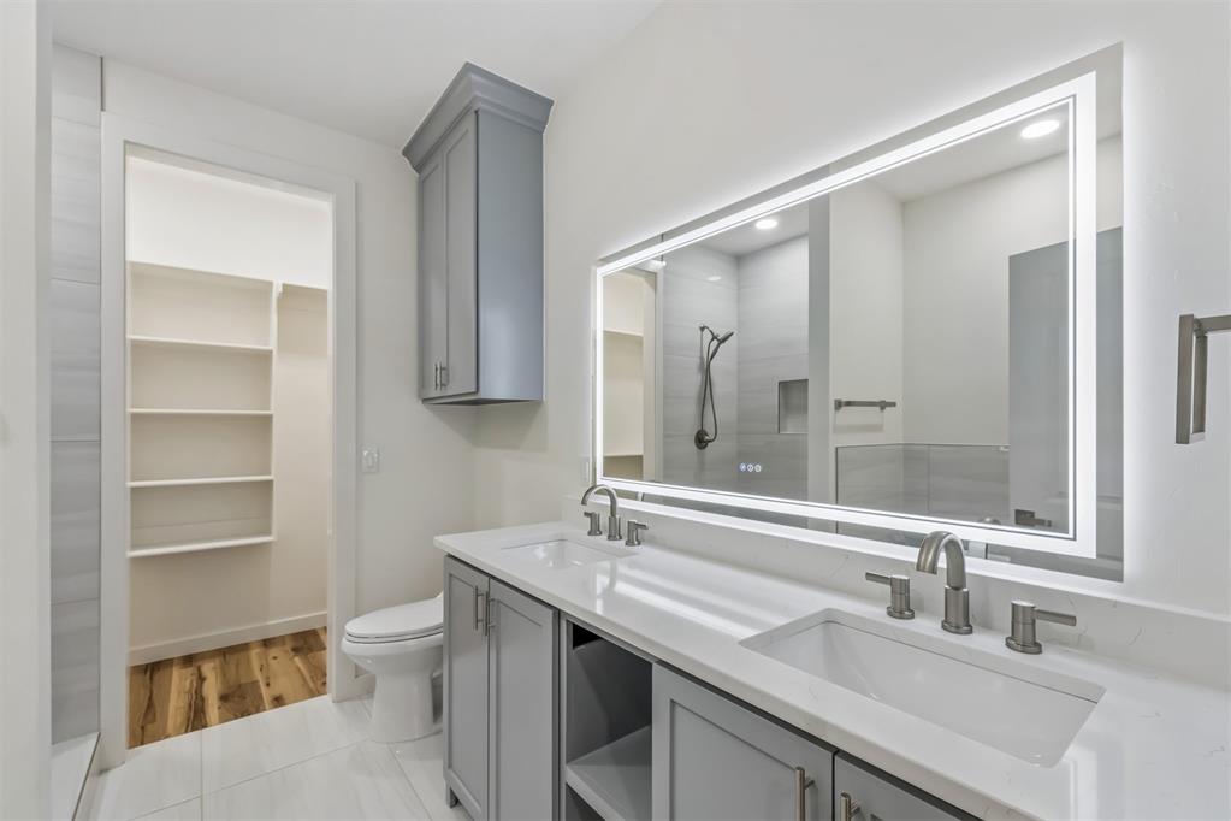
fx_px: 513
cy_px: 410
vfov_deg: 77.3
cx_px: 616
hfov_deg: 100.4
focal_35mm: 15
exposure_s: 1/25
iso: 200
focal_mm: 10
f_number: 10
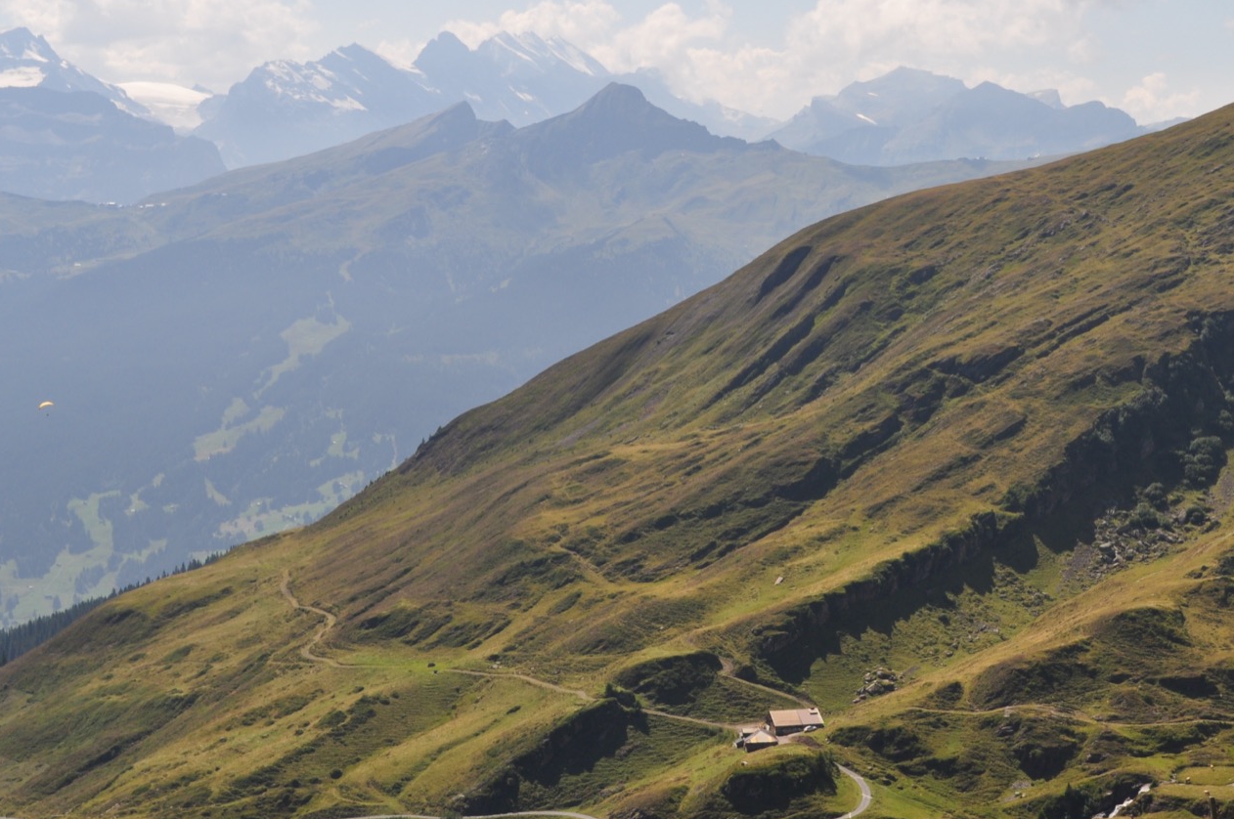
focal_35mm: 77
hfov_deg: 26.2
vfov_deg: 17.7
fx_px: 2636
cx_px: 853
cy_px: 411
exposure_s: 1/320
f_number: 10
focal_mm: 36
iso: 200
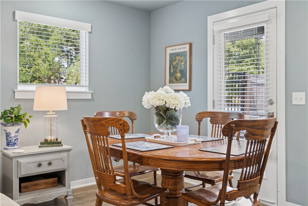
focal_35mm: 35
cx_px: 154
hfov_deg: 54.4
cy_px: 103
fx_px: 299
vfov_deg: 37.9
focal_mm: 35
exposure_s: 1/40
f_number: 8
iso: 800
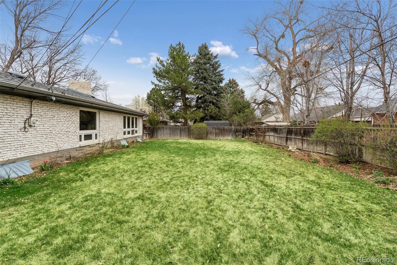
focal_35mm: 17
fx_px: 187
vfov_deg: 70.4
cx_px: 198
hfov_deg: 93.3
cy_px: 132
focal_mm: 17
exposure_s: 1/320
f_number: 9
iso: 400
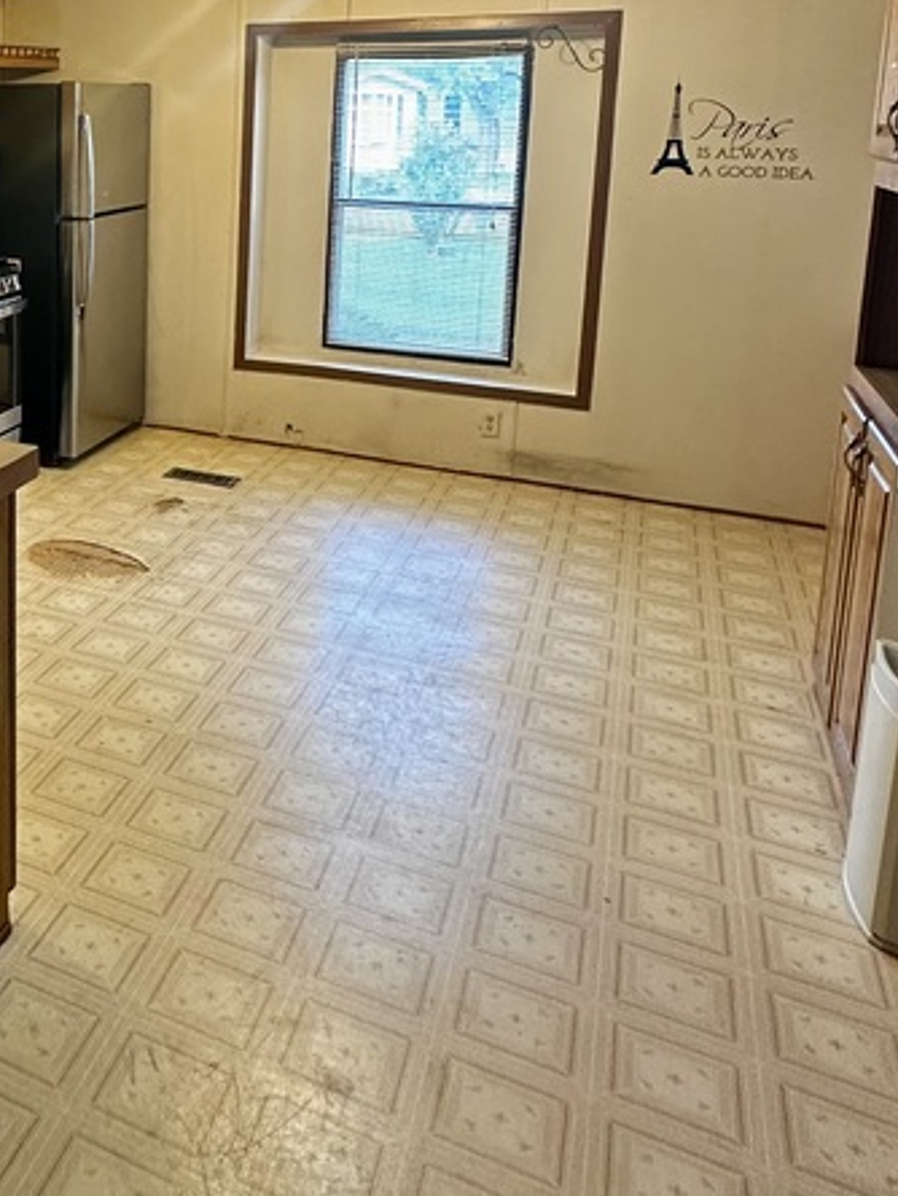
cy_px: 266
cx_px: -65
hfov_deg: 36.2
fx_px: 1175
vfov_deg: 51.1
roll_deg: -0.4
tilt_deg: -6.8
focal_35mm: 34
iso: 160
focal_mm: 2.22
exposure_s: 1/60
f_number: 2.2
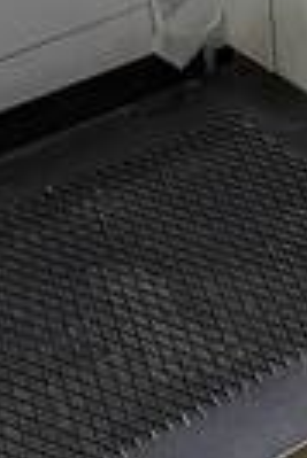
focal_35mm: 125
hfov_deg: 10.7
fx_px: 1595
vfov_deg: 16.4
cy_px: 186
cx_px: 428
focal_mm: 5.43
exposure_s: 1/33.3
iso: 261
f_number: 1.89
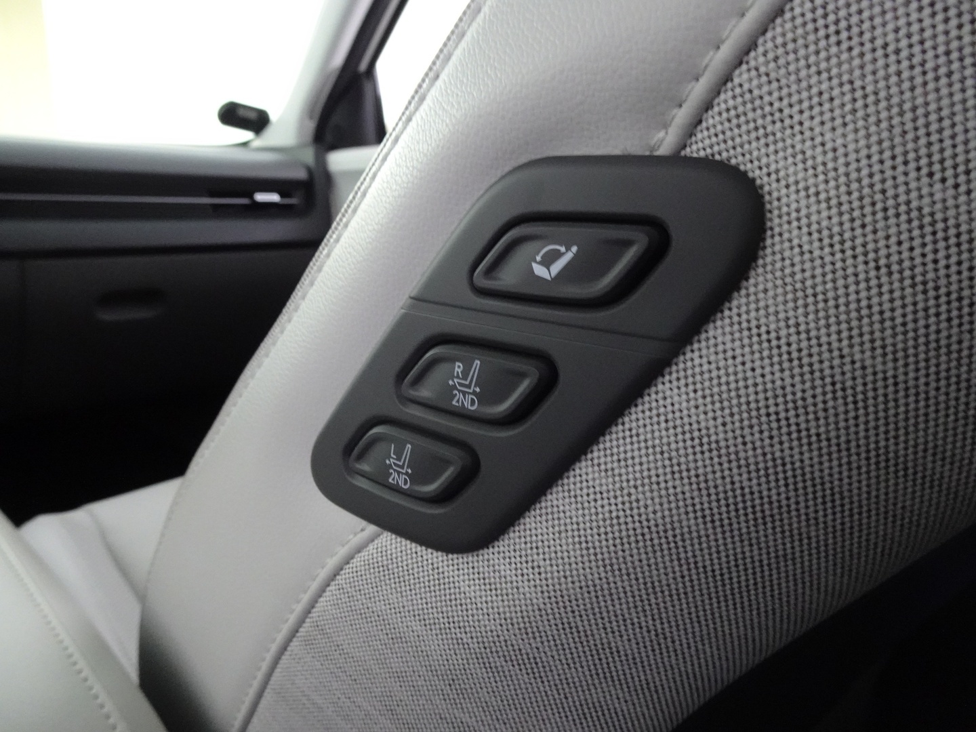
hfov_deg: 71.6
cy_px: 366
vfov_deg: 56.8
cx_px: 488
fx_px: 677
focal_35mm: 24
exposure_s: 1/13
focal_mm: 4.25
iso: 800
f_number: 3.5
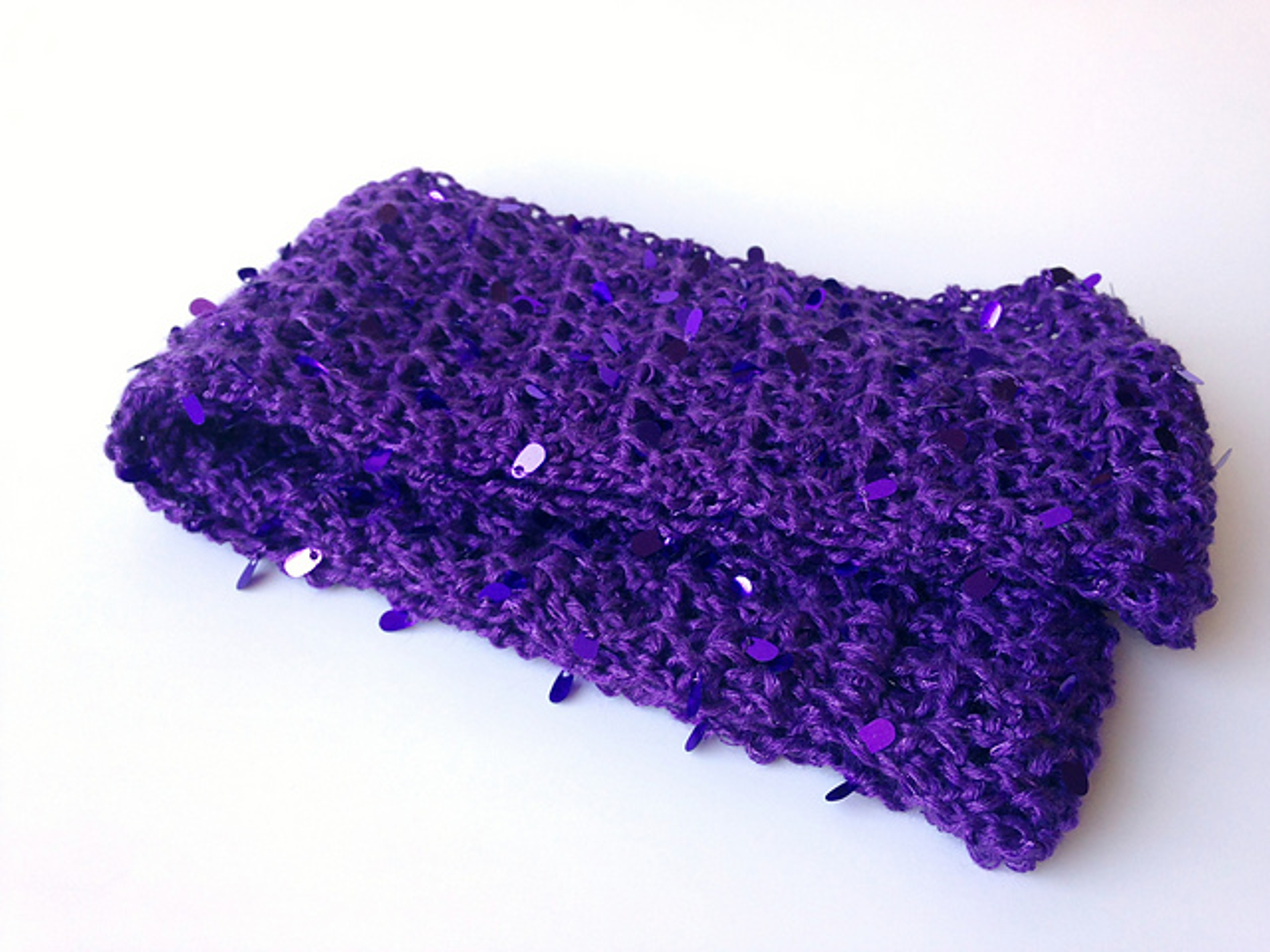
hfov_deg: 55.4
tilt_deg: -40.4
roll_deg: -2.4
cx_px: 635
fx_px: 1211
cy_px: 476
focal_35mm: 33
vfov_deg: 42.9
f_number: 2.4
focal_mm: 4.12
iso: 50
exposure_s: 1/40
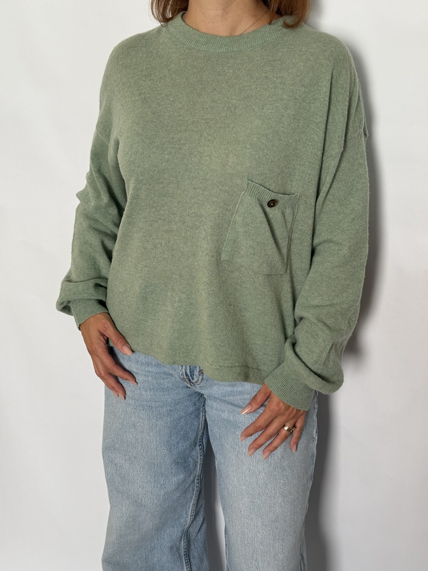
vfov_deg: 39.7
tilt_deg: -21.6
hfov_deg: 30.3
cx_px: 214
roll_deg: -2.8
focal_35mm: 48
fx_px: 791
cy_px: 286
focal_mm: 6.76
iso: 100
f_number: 1.78
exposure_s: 1/120
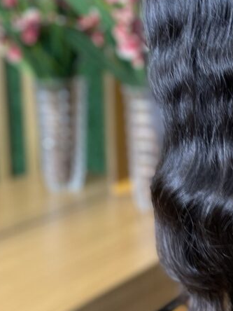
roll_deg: +1.2
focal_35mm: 60
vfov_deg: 31.9
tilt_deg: -7.2
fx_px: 538
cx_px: 216
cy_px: 103
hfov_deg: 23.7
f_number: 1.6
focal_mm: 4.2
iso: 200
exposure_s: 1/60
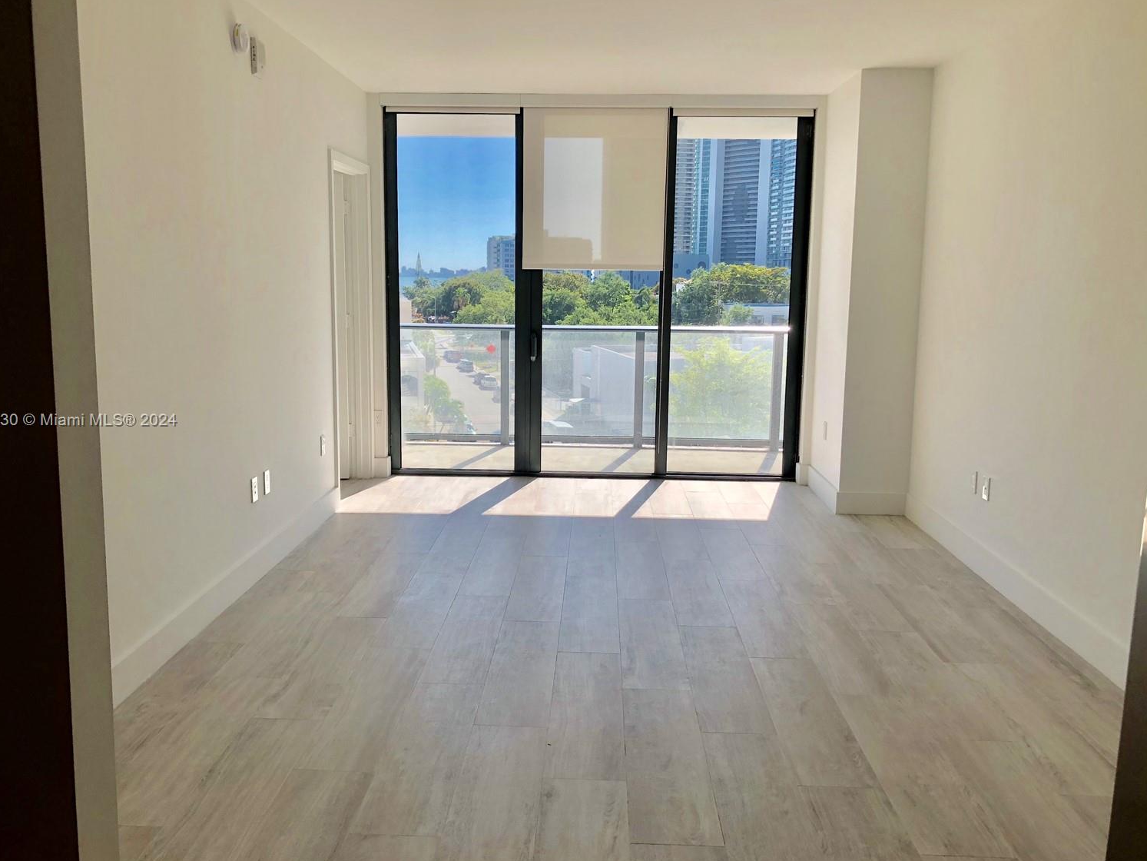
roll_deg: -0.6
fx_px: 994
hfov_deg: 59.9
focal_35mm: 30
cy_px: 421
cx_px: 545
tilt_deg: -8.4
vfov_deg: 46.8
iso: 20
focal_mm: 3.99
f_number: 1.8
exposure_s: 1/412
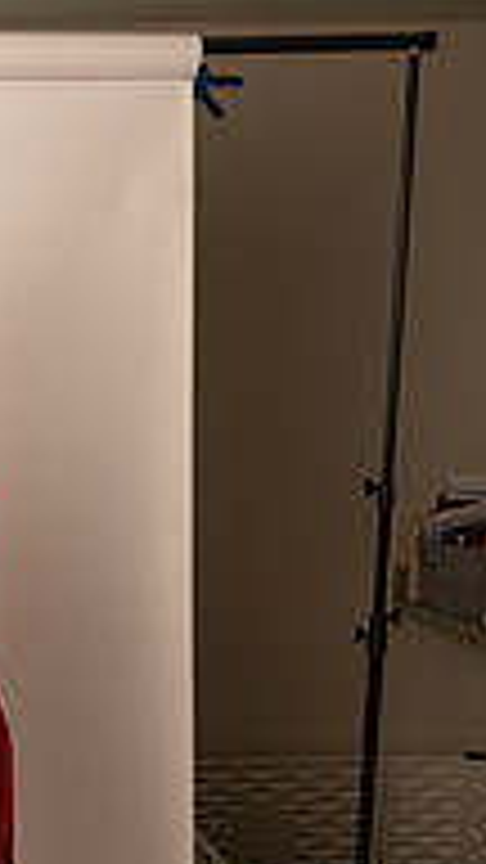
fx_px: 1352
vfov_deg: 34.4
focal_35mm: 59
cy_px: 684
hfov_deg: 18.8
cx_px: -162
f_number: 3.2
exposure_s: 1/160
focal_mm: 24
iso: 100
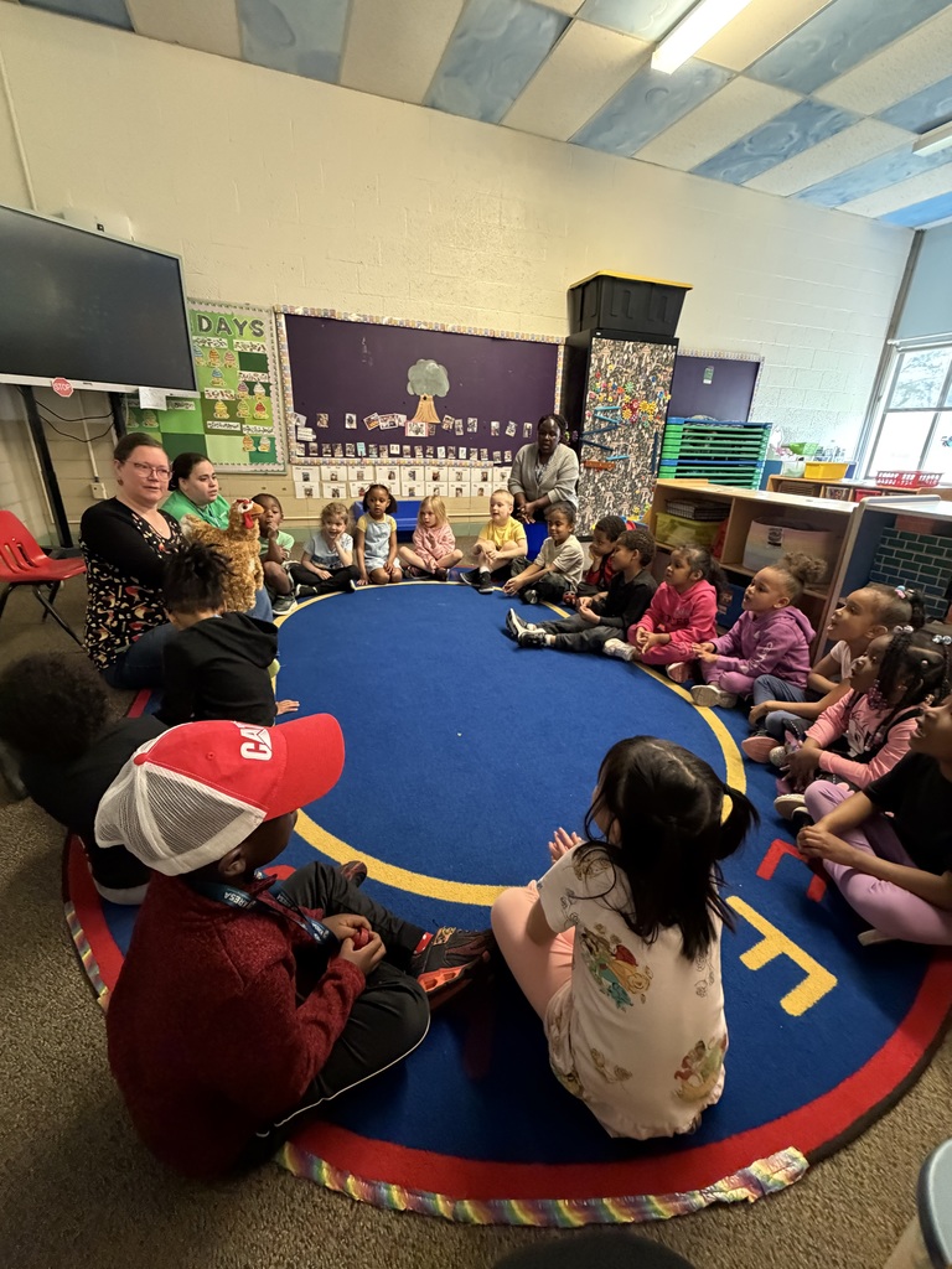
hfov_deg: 85.7
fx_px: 513
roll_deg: -2.1
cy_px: 634
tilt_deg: -21.5
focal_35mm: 14
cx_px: 476
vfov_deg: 102.1
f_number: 2.2
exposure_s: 1/60
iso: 800
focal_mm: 2.22
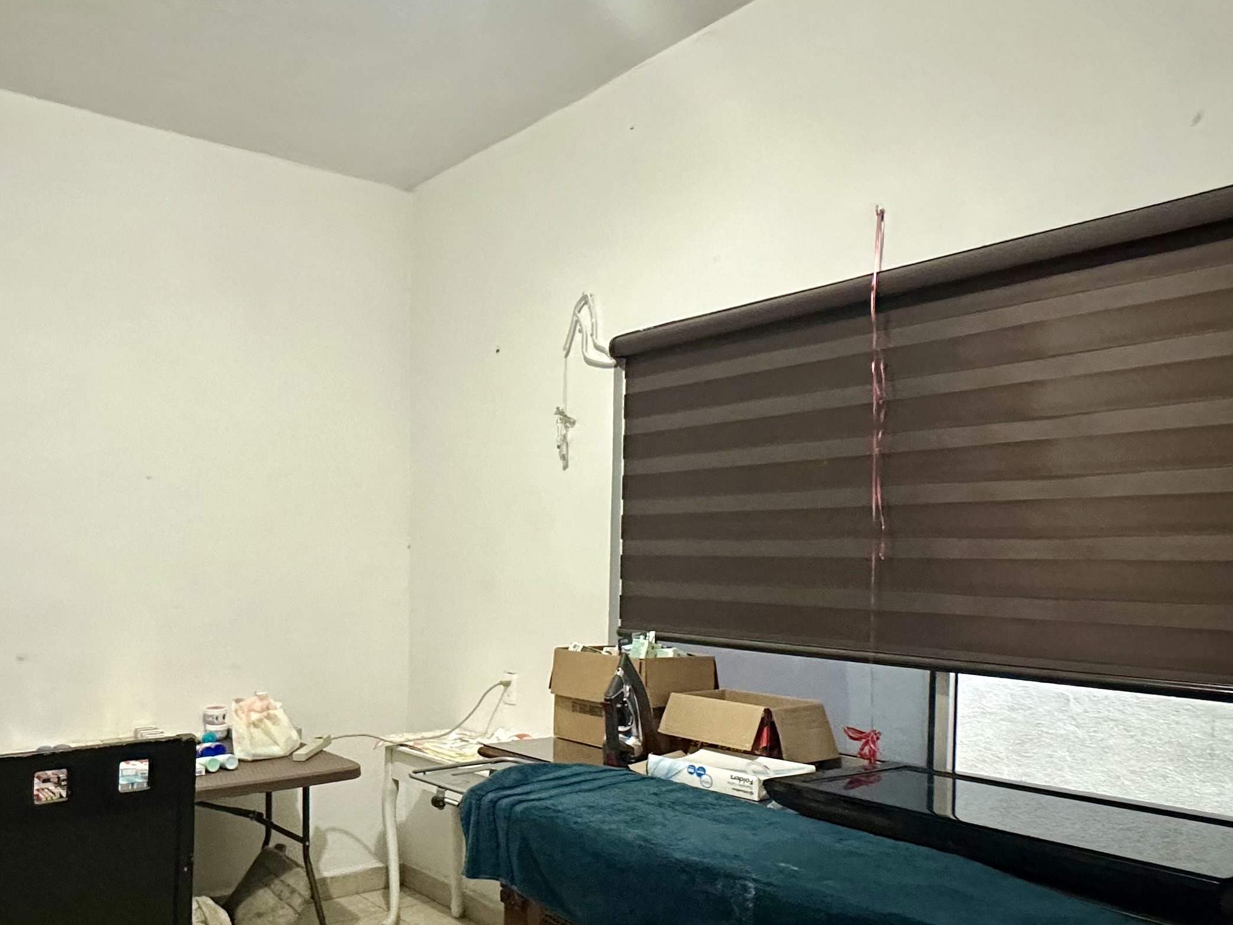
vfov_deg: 50.7
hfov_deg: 63.0
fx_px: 962
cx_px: 373
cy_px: 594
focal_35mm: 27
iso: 800
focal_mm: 2.22
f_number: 2.2
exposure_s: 1/60
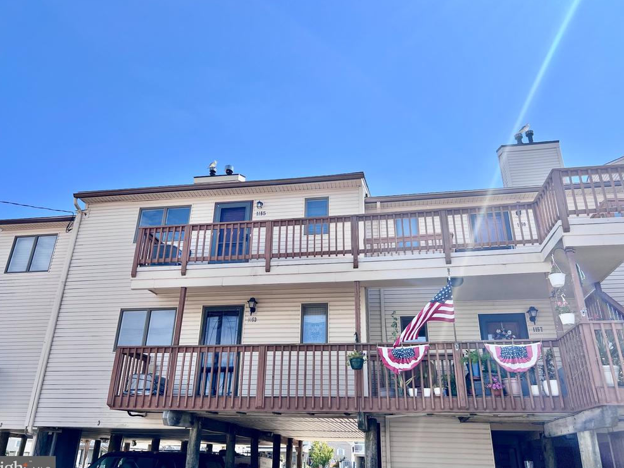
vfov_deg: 51.4
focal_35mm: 27
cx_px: 301
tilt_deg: +24.6
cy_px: 239
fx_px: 487
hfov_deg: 65.3
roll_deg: -0.7
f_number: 1.5
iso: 50
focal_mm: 5.7
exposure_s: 1/3704
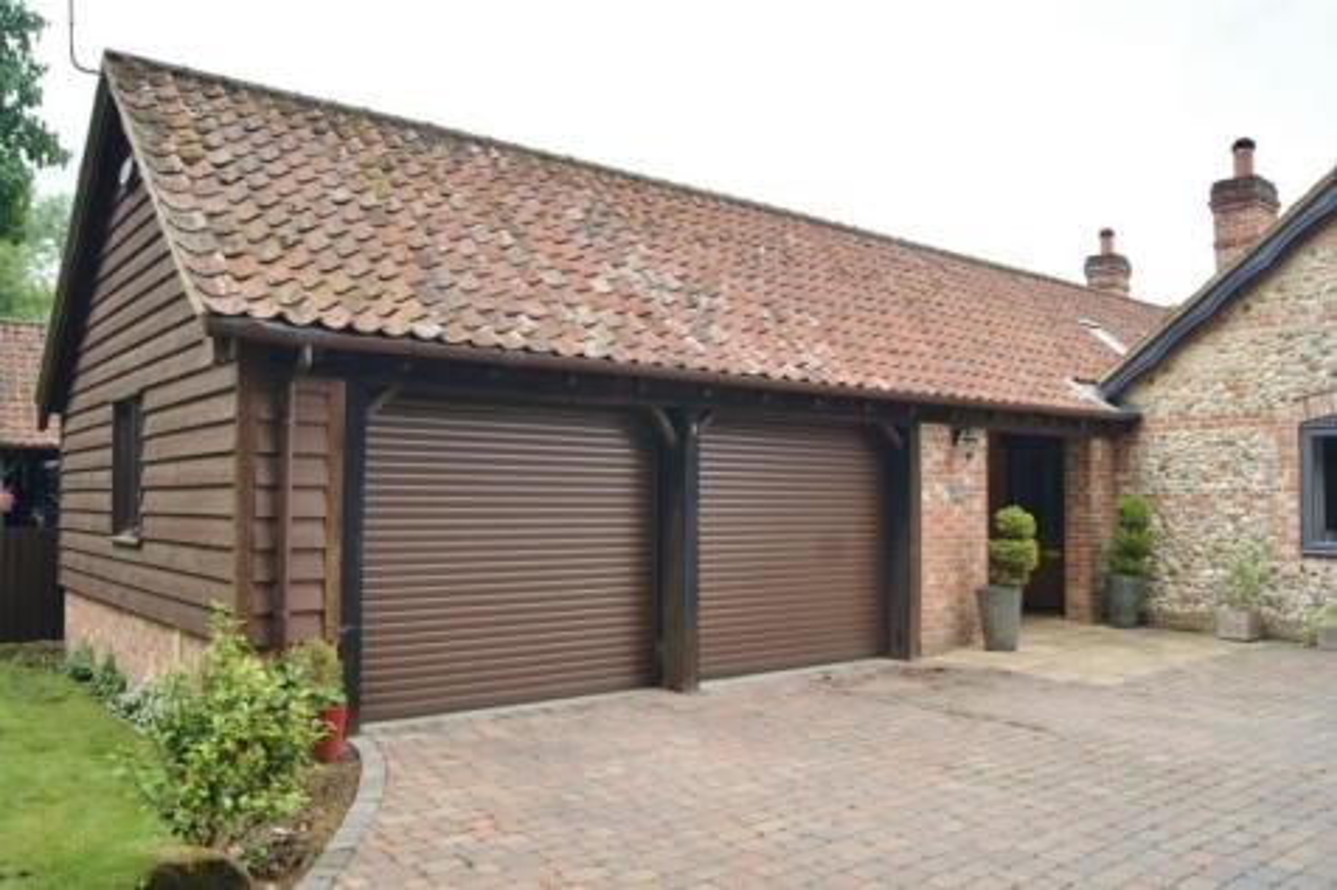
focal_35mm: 27
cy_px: 445
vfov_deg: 47.9
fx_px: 1002
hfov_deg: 67.4
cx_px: 668
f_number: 6.3
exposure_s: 1/50
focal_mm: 18
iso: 100
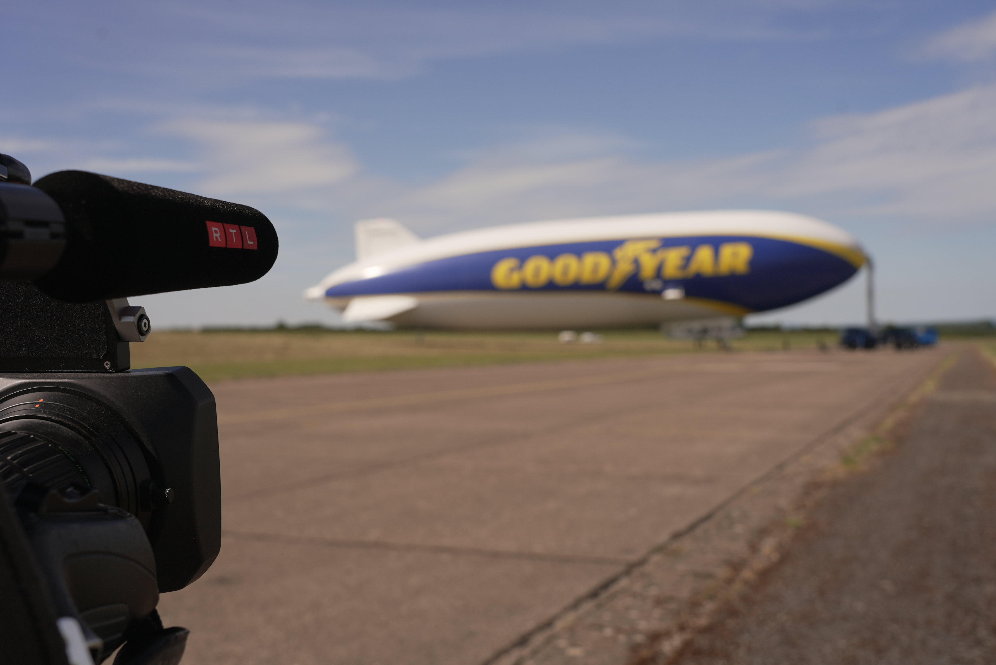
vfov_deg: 34.3
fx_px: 1080
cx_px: 498
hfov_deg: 49.5
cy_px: 332
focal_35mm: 39
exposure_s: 1/200
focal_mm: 39
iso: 320
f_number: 7.1
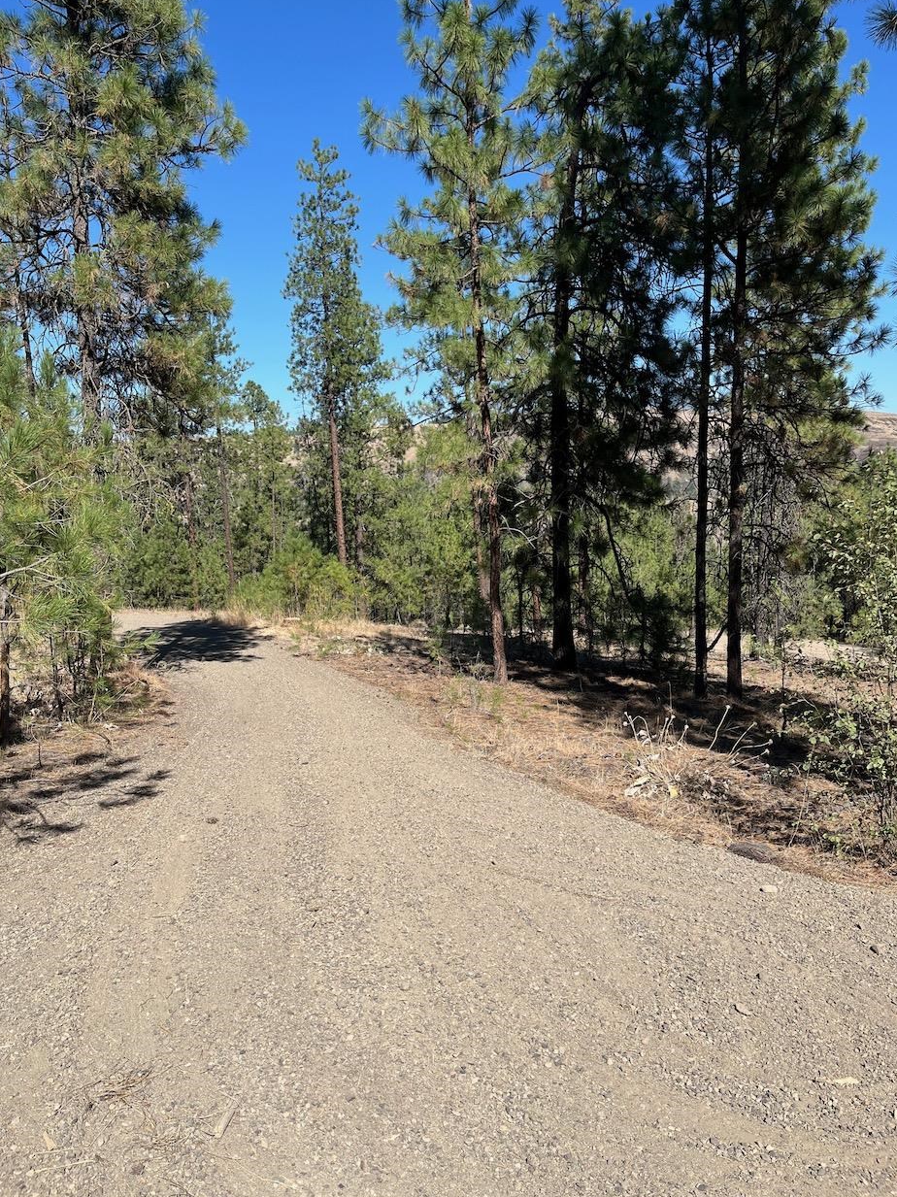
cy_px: 615
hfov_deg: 51.3
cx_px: 450
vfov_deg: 65.3
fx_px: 933
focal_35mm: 27
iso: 50
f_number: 1.6
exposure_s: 1/2899
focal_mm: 5.1
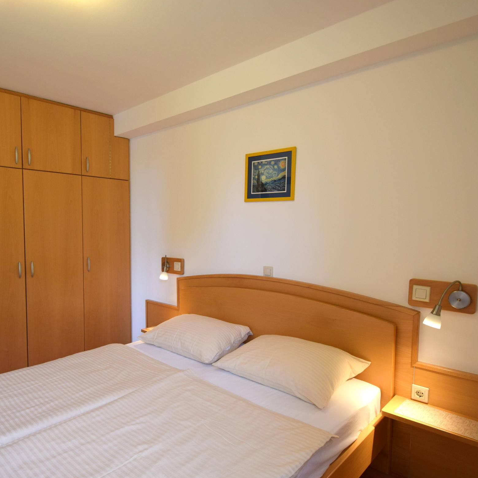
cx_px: 186
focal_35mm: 22
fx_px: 338
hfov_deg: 69.6
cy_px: 243
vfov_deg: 70.5
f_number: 4.5
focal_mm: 11
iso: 400
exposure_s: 1/80
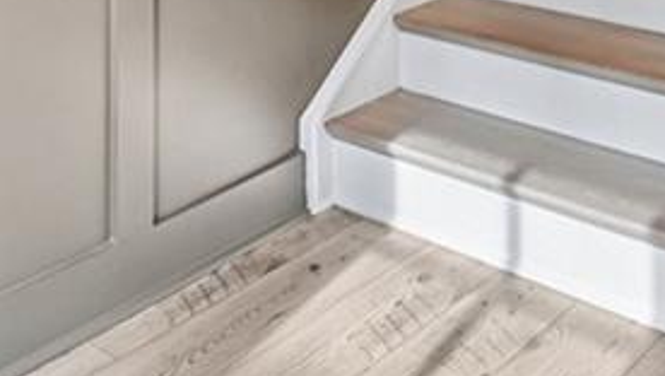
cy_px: -335
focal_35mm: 62
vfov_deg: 16.0
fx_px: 1095
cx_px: 345
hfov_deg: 33.8
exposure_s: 1/15
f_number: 8
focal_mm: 16
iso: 400
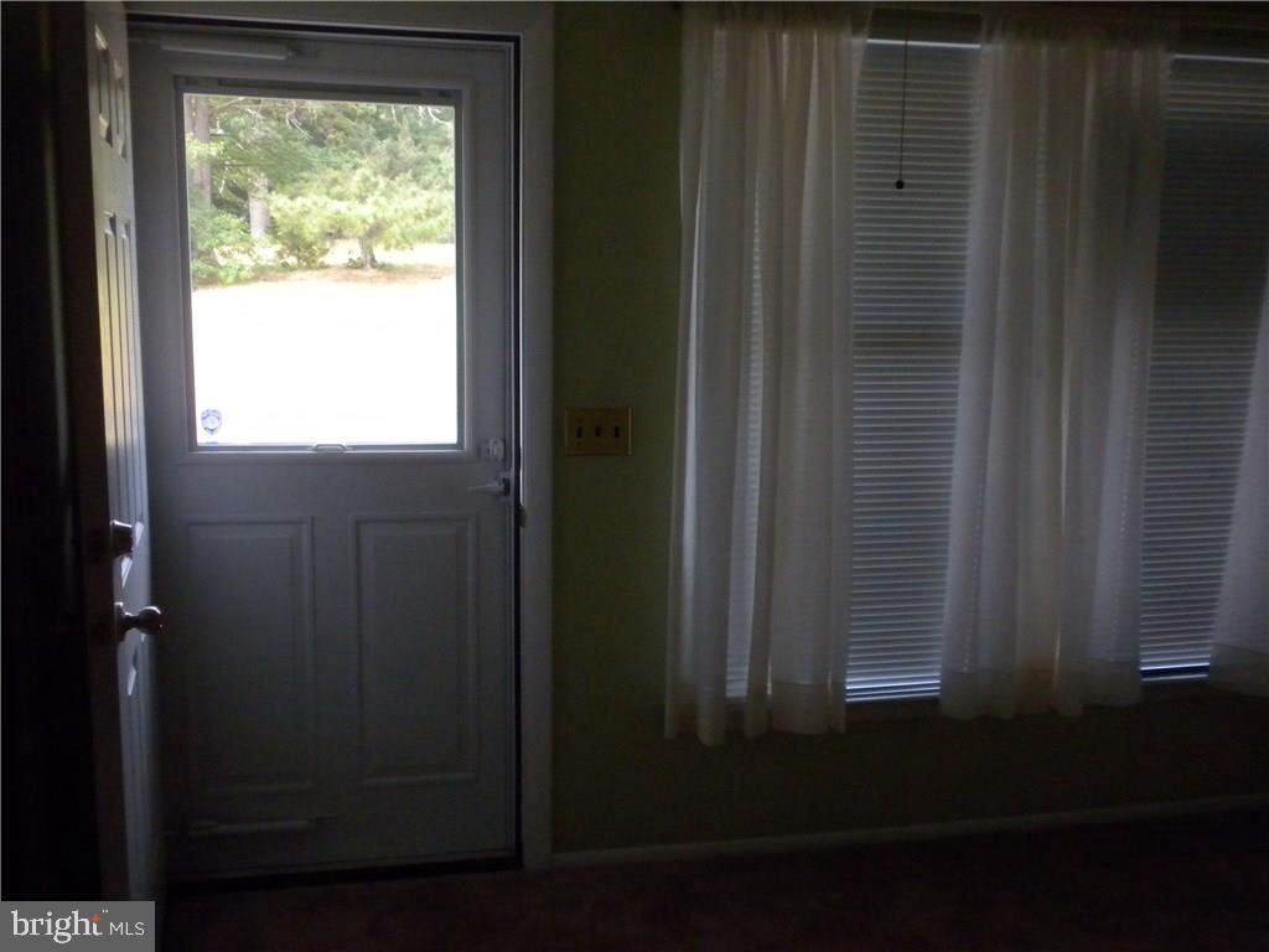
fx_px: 1356
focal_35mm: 37
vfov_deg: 38.7
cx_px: 634
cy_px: 476
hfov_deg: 50.1
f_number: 3.5
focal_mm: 6.6
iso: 400
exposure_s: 1/229
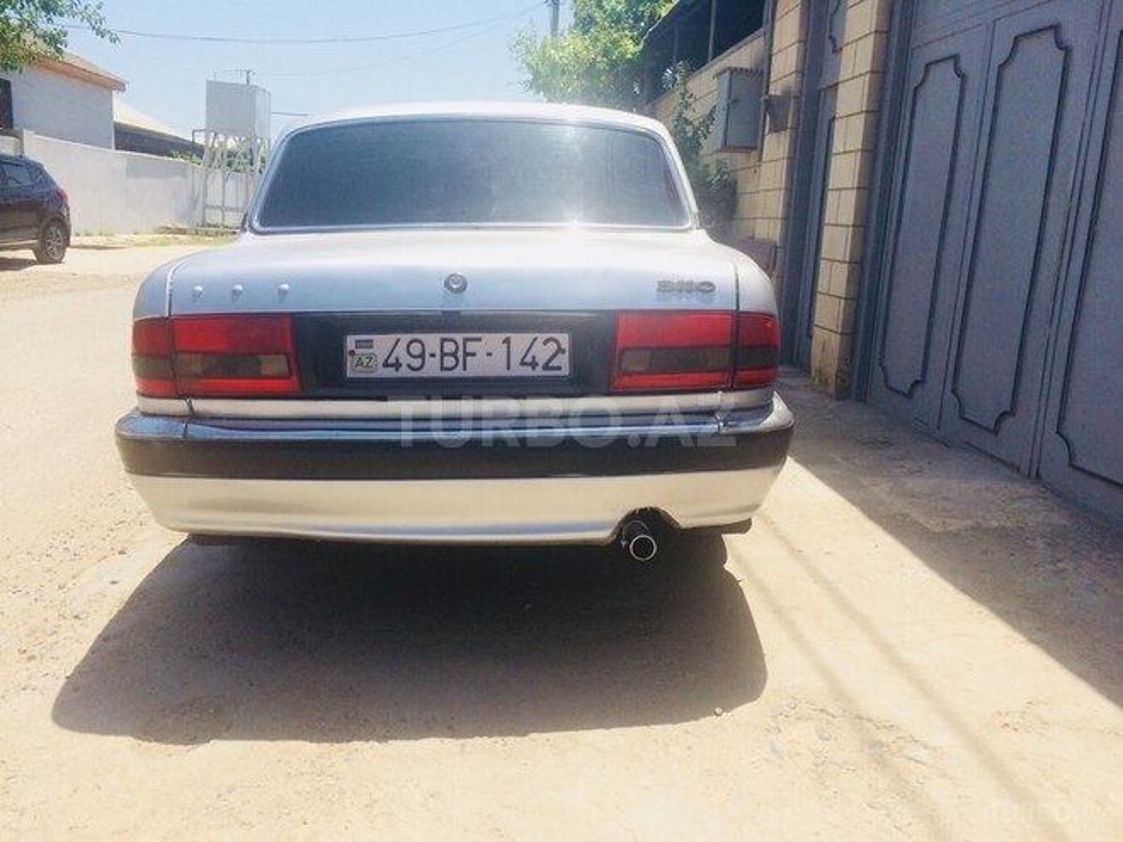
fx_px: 941
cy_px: 421
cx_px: 562
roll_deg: -3.5
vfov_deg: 48.2
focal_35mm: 29
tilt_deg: -12.0
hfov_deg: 61.7
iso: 32
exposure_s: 1/2283
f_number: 2.2
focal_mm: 4.15
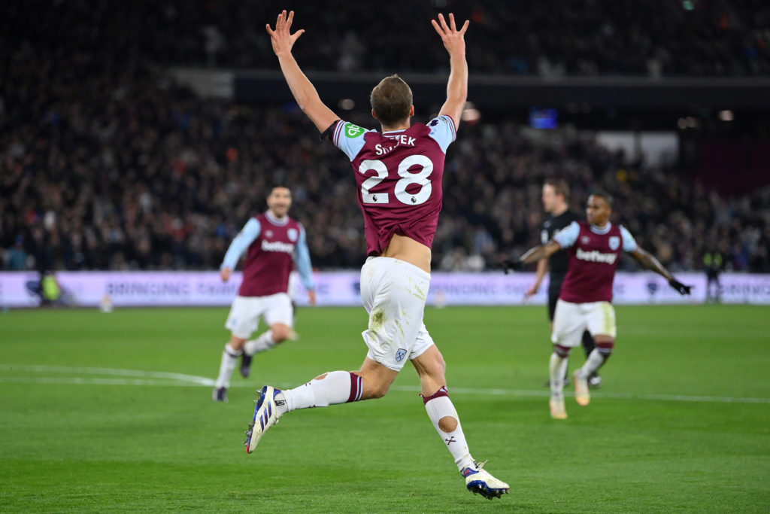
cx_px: 385
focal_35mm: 170
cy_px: 257
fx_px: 3636
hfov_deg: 12.1
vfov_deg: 8.1
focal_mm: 170
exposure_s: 1/2000
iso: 1600
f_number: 2.8
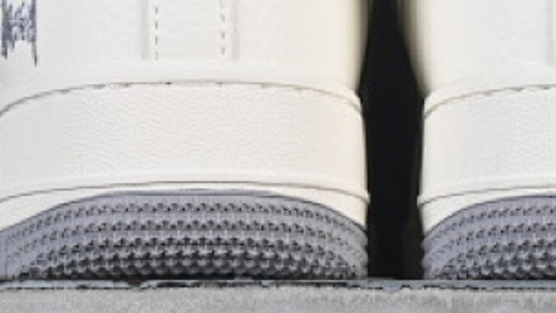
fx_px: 4113
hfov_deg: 7.7
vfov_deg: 4.3
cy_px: -132
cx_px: 417
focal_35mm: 279
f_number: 8
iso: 160
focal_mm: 50
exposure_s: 1/80
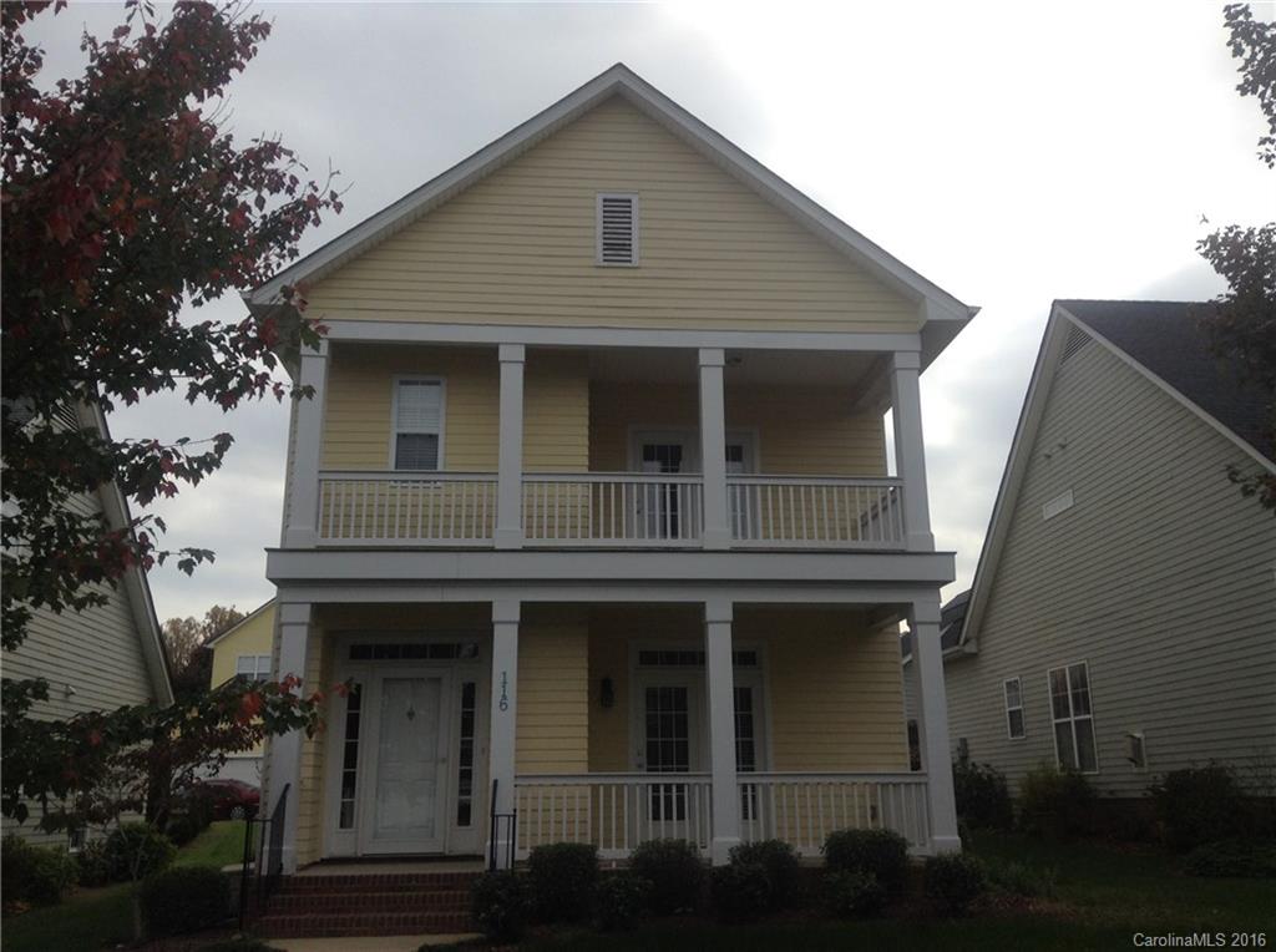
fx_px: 1214
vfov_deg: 42.8
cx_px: 638
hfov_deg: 55.4
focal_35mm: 33
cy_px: 476
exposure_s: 1/1233
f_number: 2.4
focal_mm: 3.3
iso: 25
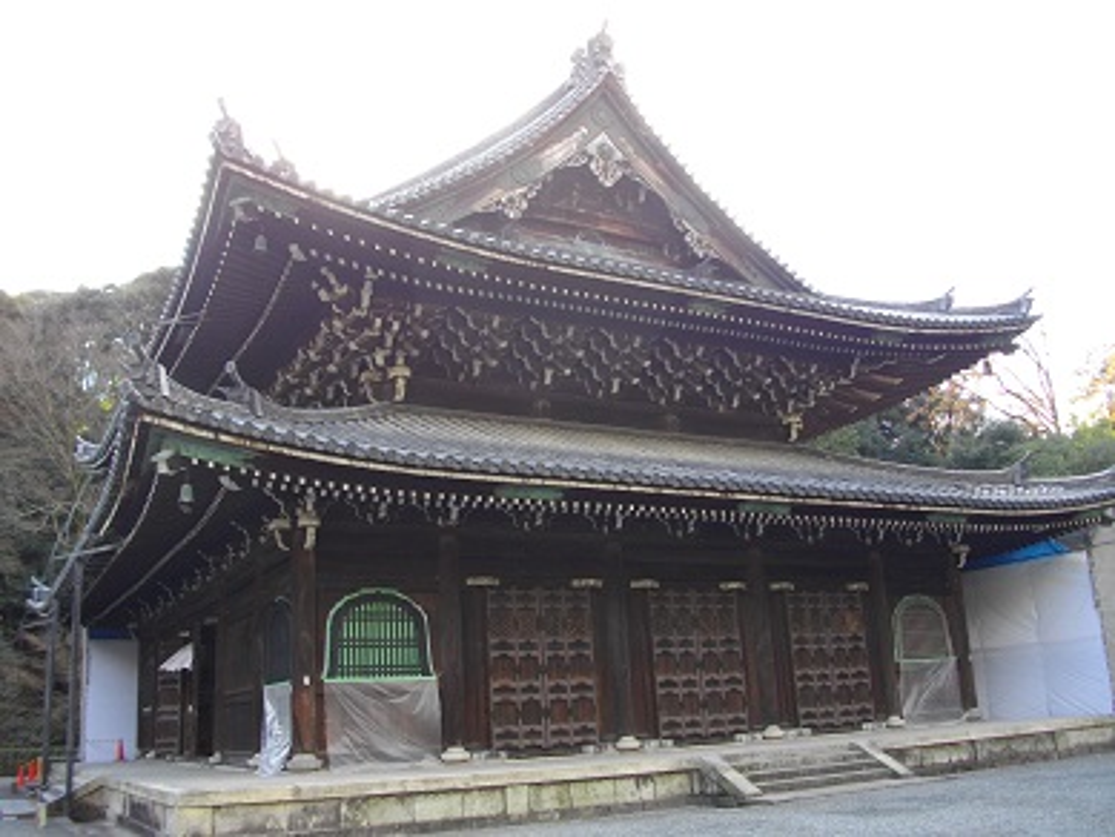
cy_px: 418
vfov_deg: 44.2
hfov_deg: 56.8
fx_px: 1031
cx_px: 558
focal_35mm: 32
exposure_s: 1/125
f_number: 2.9
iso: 118
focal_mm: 5.7
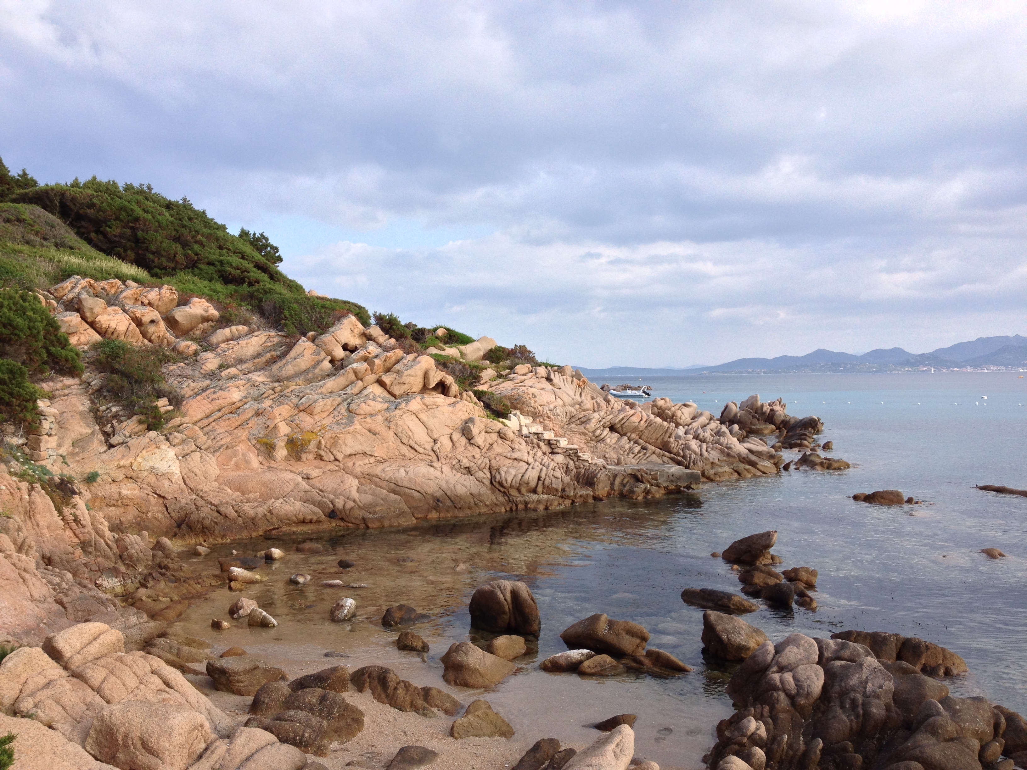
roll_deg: +1.1
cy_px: 385
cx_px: 514
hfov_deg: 52.6
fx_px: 1038
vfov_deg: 40.7
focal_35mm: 35
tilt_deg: -3.4
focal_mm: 4.28
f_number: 2.4
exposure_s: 1/657
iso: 50
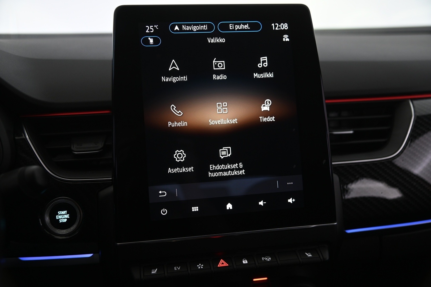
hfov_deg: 50.7
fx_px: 455
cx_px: 216
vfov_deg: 35.0
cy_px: 144
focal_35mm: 38
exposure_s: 1/25
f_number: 4
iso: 1000
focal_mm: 38
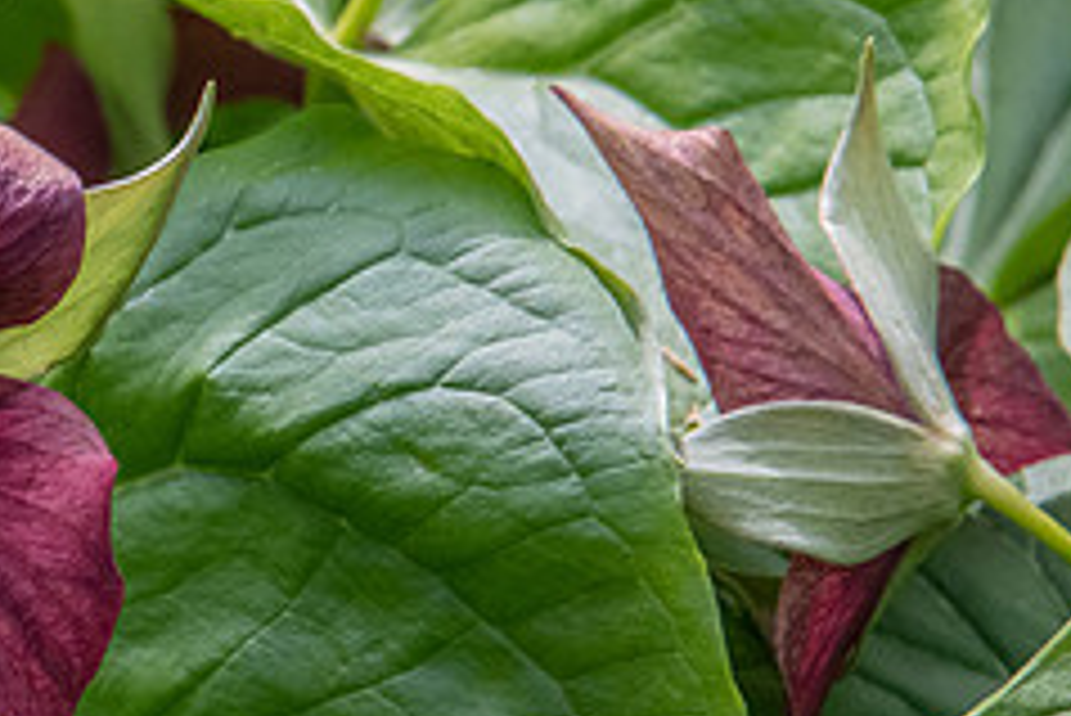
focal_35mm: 360
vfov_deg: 3.8
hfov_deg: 5.7
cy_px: 401
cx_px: -127
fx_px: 10716
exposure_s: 1/200
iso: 2000
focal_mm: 120
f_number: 14
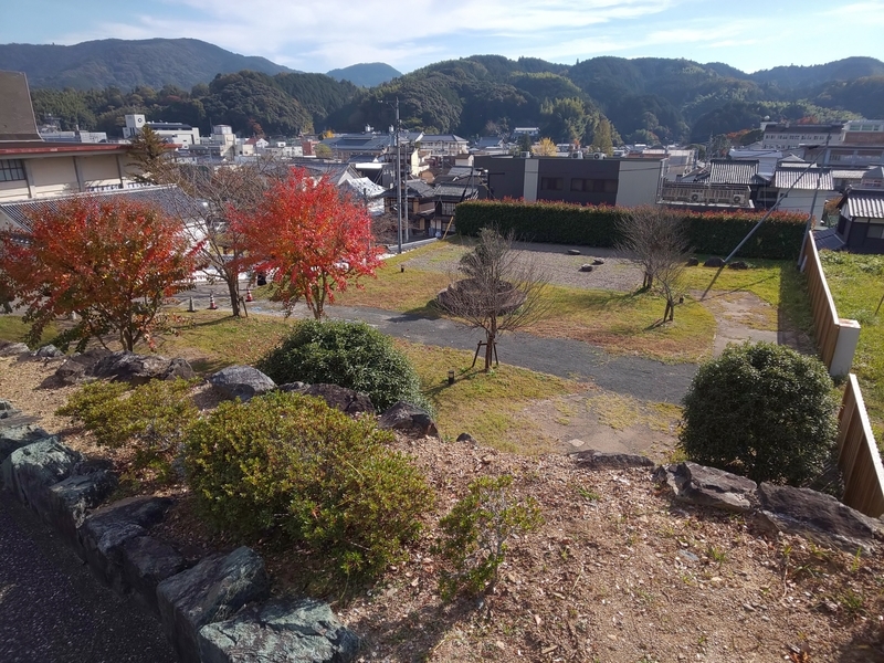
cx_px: 442
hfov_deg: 81.7
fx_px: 511
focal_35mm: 20
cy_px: 332
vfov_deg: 66.0
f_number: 1.94
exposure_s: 1/900
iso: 28
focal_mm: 3.45
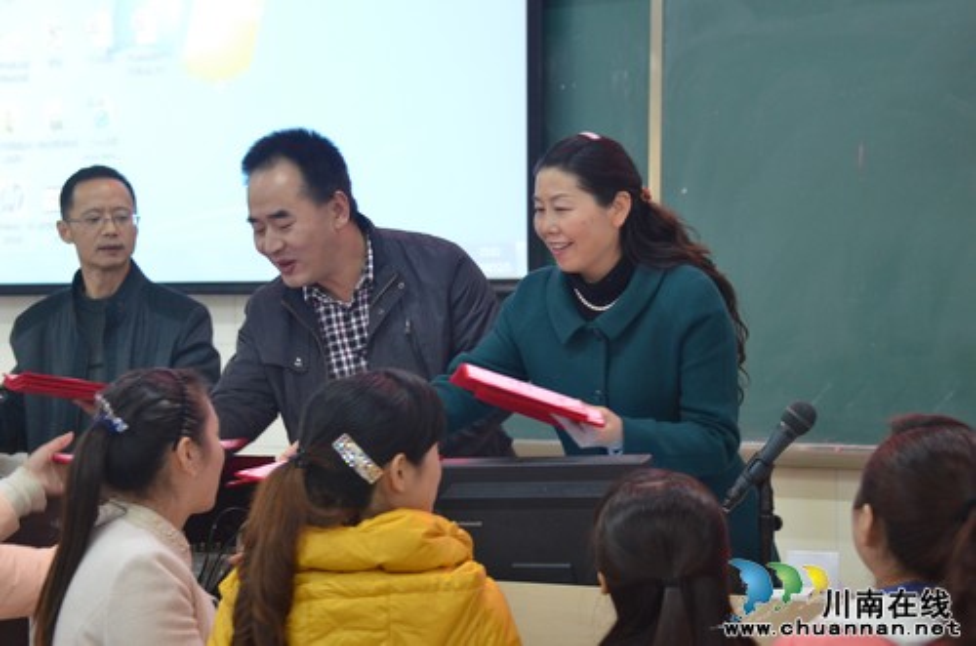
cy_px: 323
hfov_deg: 19.5
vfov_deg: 13.0
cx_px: 488
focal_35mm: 105
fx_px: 2840
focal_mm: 70
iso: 1600
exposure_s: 1/30
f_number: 5
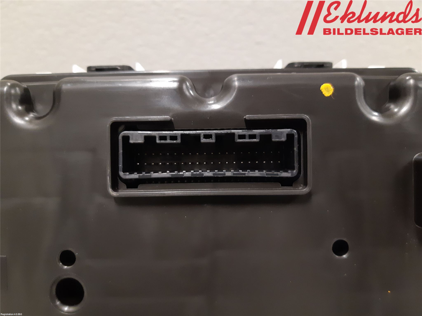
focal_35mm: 26
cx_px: 211
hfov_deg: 67.3
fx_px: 317
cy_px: 158
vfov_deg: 53.1
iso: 250
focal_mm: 3.93
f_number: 1.7
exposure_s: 1/25
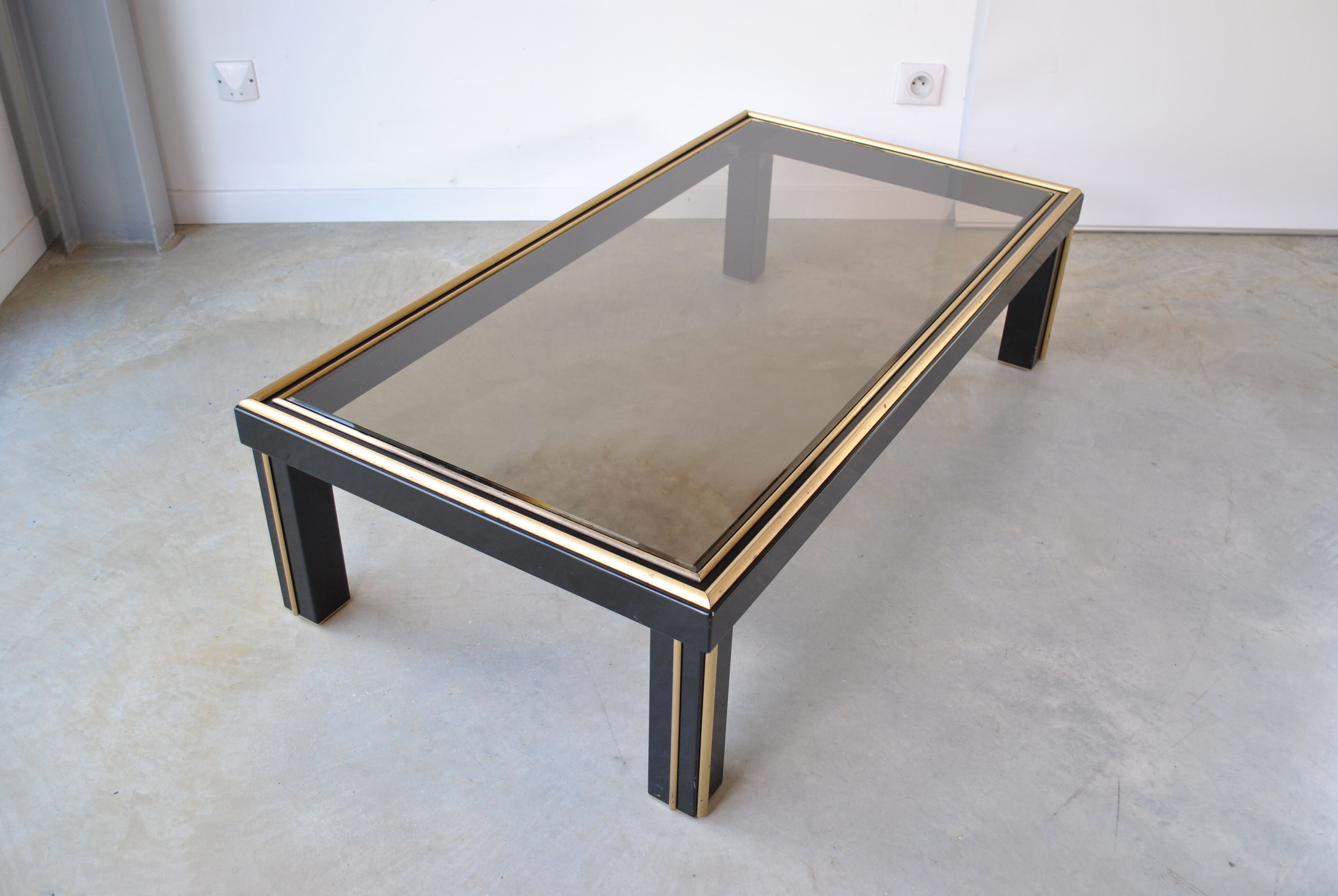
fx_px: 1228
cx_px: 669
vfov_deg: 40.1
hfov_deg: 57.2
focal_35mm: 33
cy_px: 448
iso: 200
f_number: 4
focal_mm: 22
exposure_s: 1/80
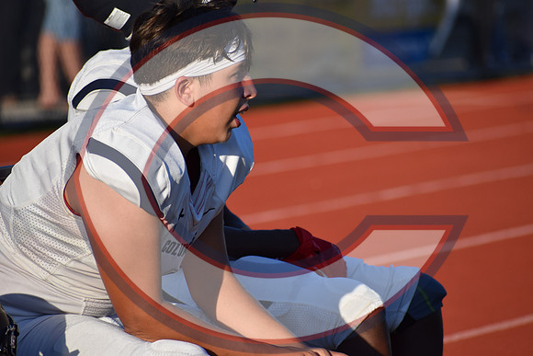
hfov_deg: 5.1
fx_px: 5997
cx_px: 266
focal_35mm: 405
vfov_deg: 3.4
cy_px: 178
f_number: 6.3
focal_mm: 270
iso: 400
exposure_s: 1/1600
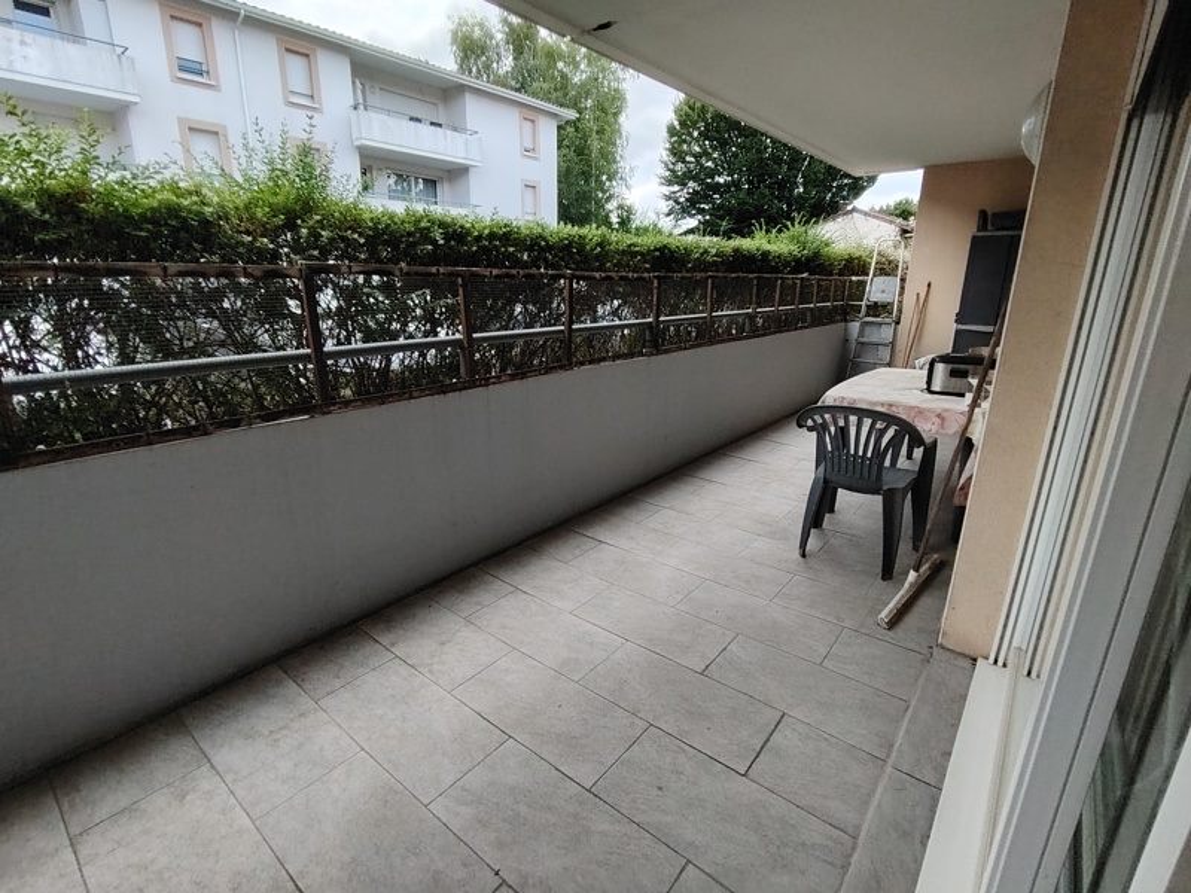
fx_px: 585
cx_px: 596
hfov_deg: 91.0
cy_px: 446
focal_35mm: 17
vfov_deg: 74.7
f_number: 2.2
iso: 100
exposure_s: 1/544
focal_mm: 1.42
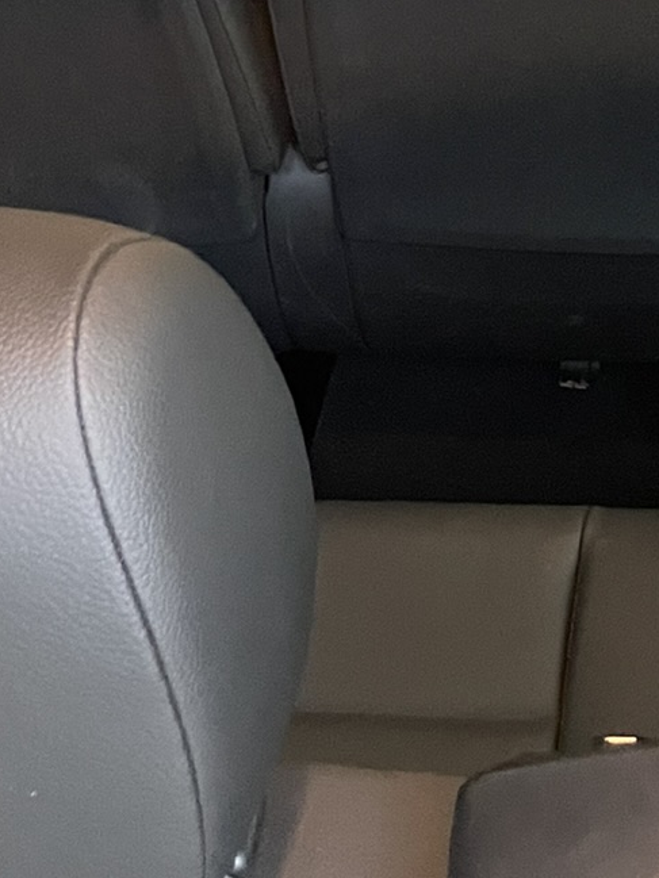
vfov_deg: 20.8
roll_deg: +1.2
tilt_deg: -23.5
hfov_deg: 17.5
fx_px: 2081
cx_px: 685
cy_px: -377
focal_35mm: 82
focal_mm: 4.2
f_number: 1.6
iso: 640
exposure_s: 1/31
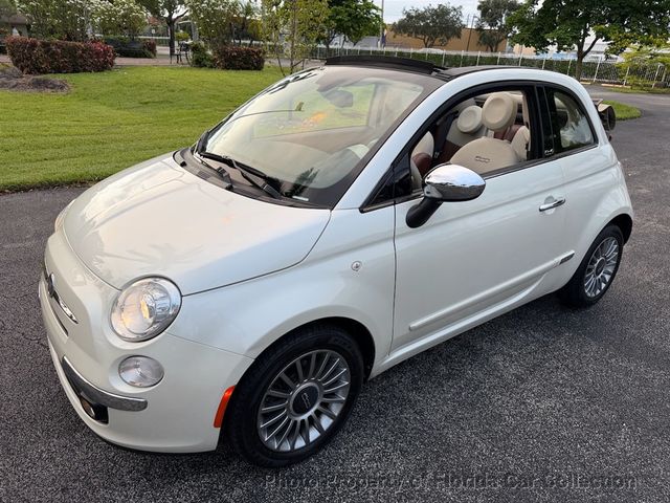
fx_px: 465
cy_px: 252
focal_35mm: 24
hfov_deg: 71.6
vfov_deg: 56.8
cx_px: 335
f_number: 1.78
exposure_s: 1/878
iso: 80
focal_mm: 6.76
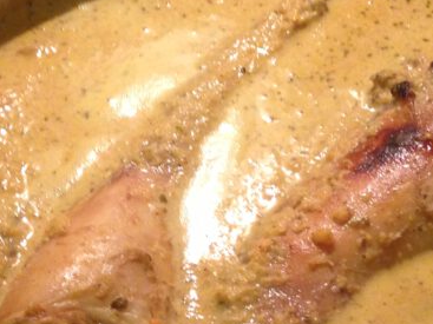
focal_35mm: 92
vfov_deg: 15.9
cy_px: 292
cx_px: 243
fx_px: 1150
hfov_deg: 21.3
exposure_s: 1/20
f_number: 2.4
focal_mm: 4.13
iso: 200
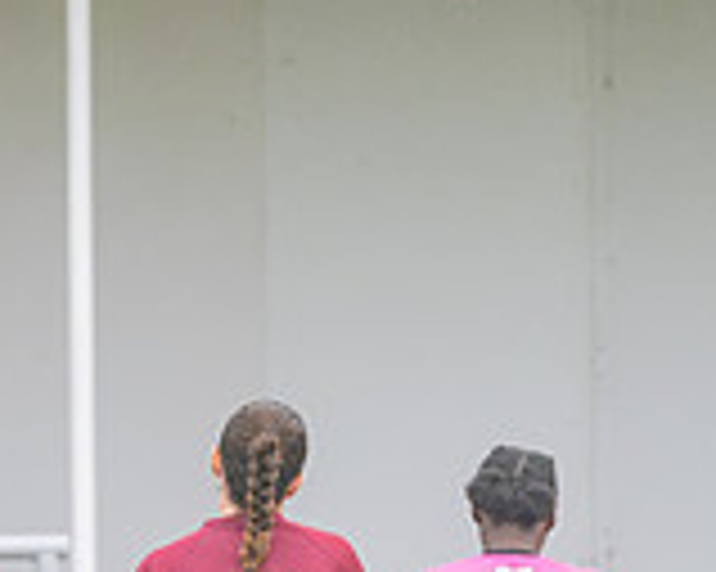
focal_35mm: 1645
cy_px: 748
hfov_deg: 1.2
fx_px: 34838
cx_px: 574
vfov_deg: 0.9
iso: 400
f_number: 2.8
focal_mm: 250
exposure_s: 1/1600
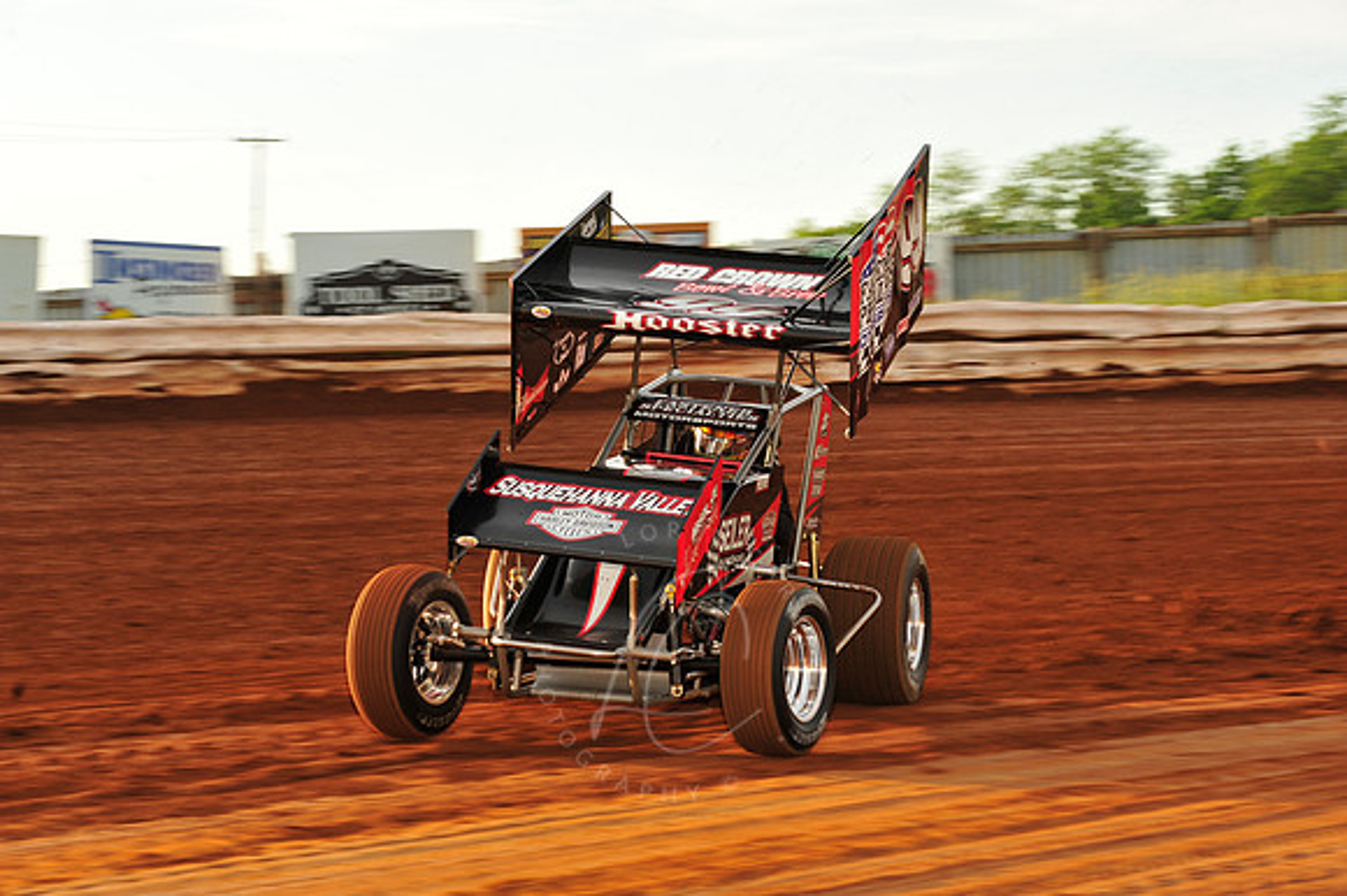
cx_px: 674
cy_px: 448
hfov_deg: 20.4
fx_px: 3739
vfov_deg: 13.7
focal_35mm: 100
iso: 400
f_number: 8
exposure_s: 1/320
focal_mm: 100
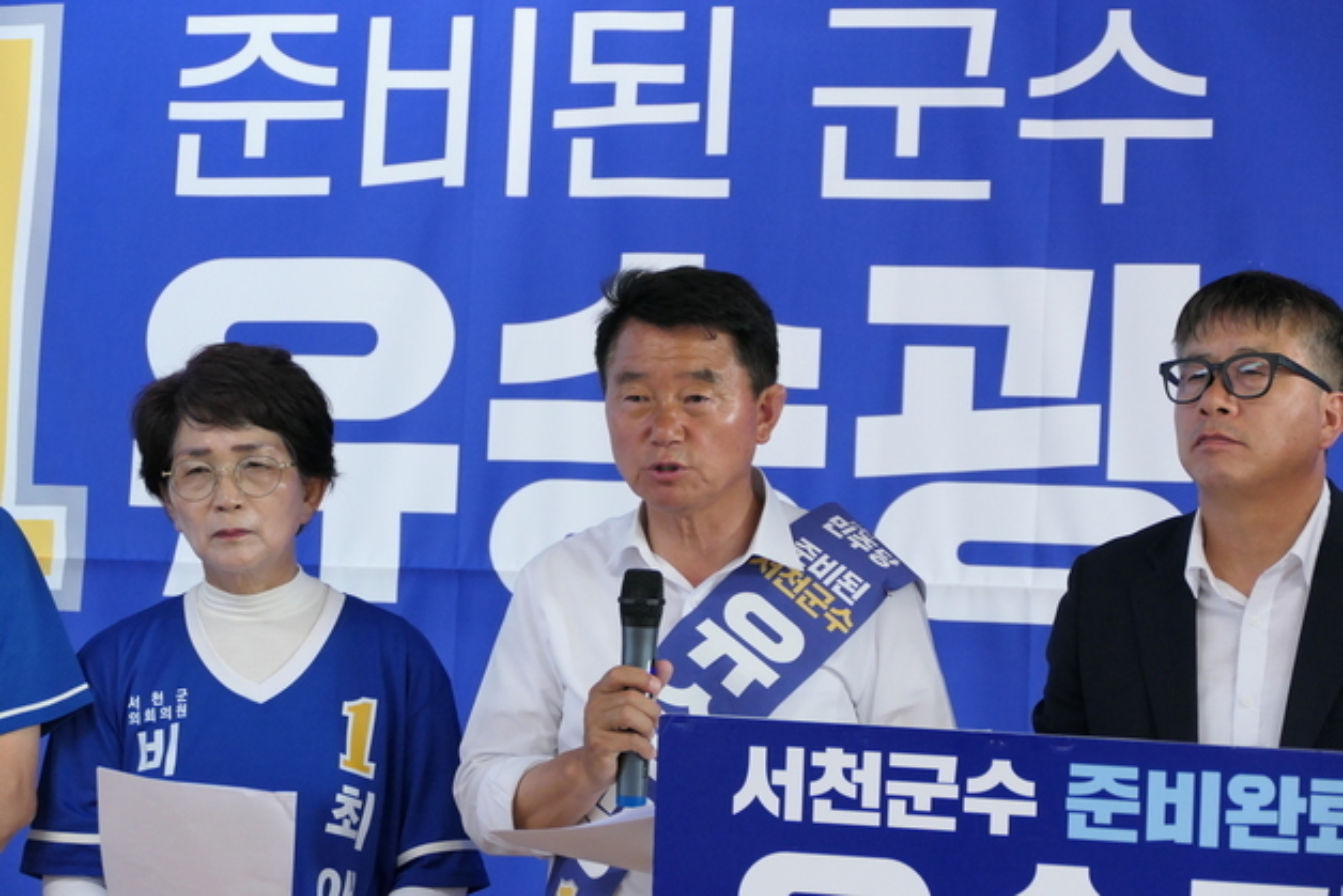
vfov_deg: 11.9
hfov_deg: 17.8
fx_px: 4291
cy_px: 448
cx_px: 672
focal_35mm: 115
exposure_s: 1/80
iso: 1000
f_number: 3.9
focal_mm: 41.85
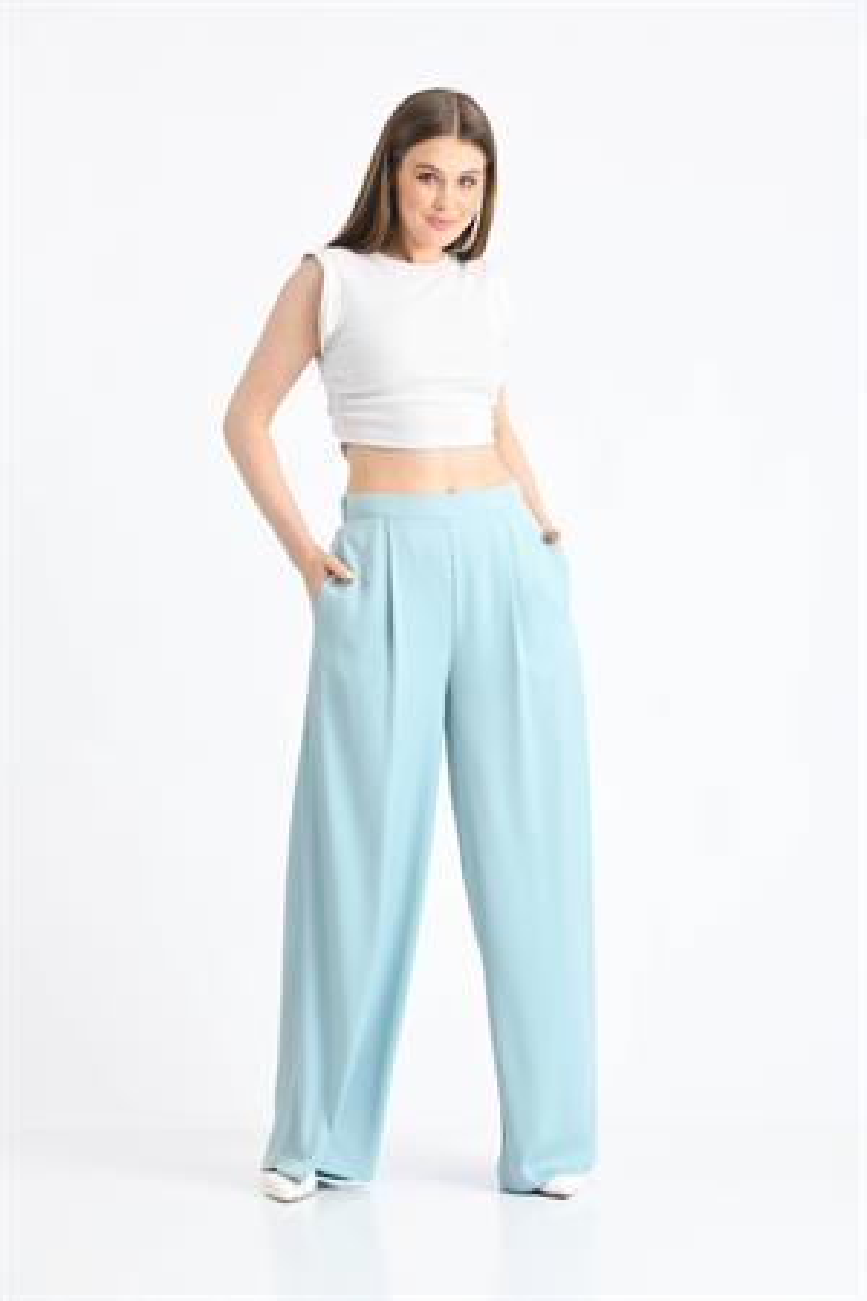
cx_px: 434
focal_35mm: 105
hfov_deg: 13.0
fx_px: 3793
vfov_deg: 19.5
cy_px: 650
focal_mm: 105
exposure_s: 1/125
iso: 100
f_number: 9
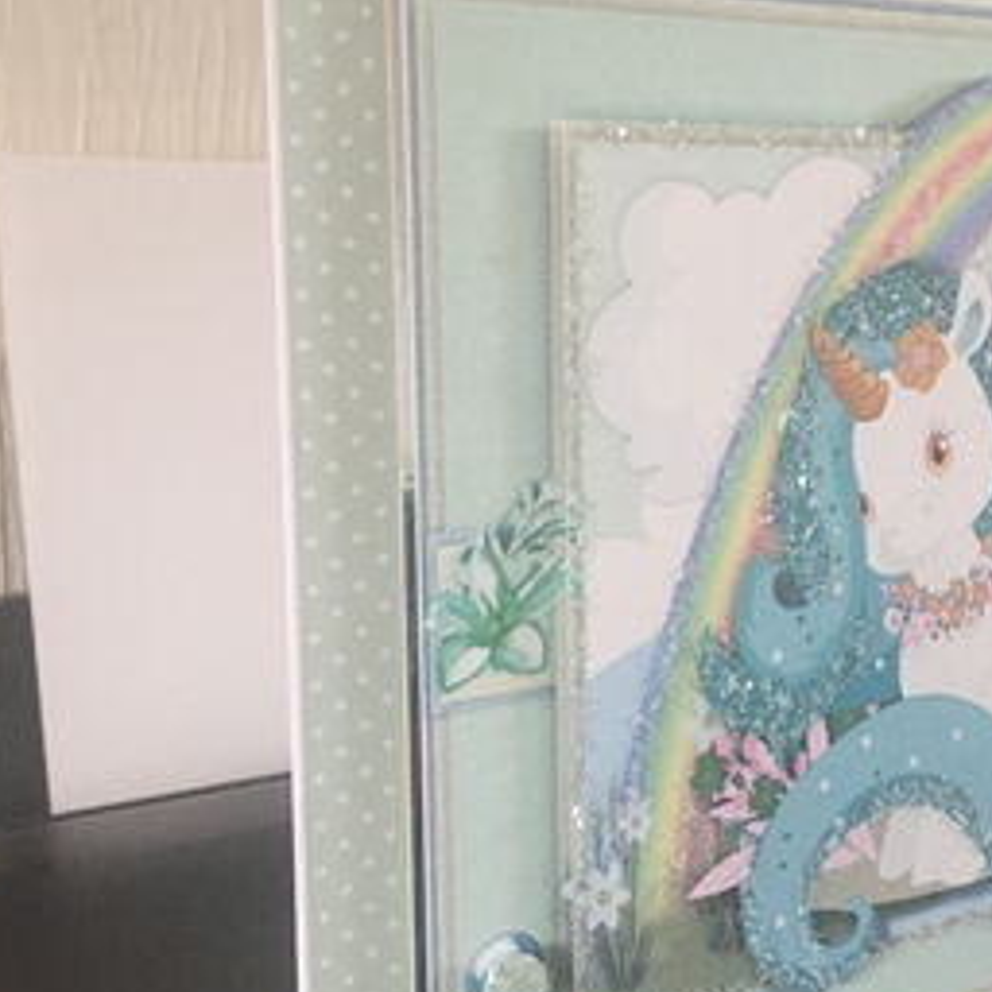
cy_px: 463
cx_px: 636
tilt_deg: -11.2
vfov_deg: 37.5
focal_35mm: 45
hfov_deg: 37.3
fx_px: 1459
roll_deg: -1.2
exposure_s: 1/33
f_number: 2.2
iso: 200
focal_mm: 4.15
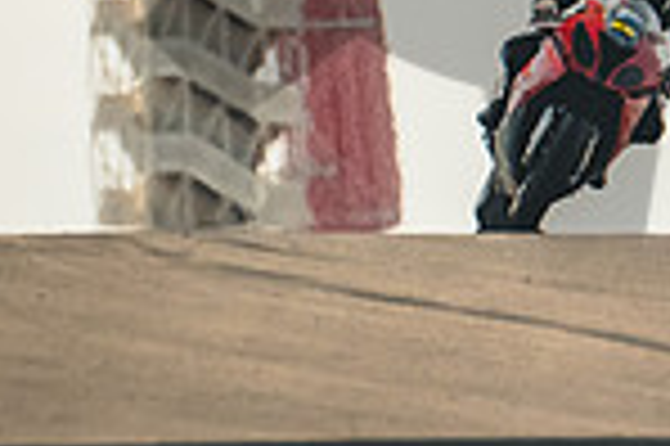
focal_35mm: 1531
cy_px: -313
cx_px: 576
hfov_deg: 1.3
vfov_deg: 0.9
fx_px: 28462
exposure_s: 1/4000
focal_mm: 261.2
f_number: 5
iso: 1250
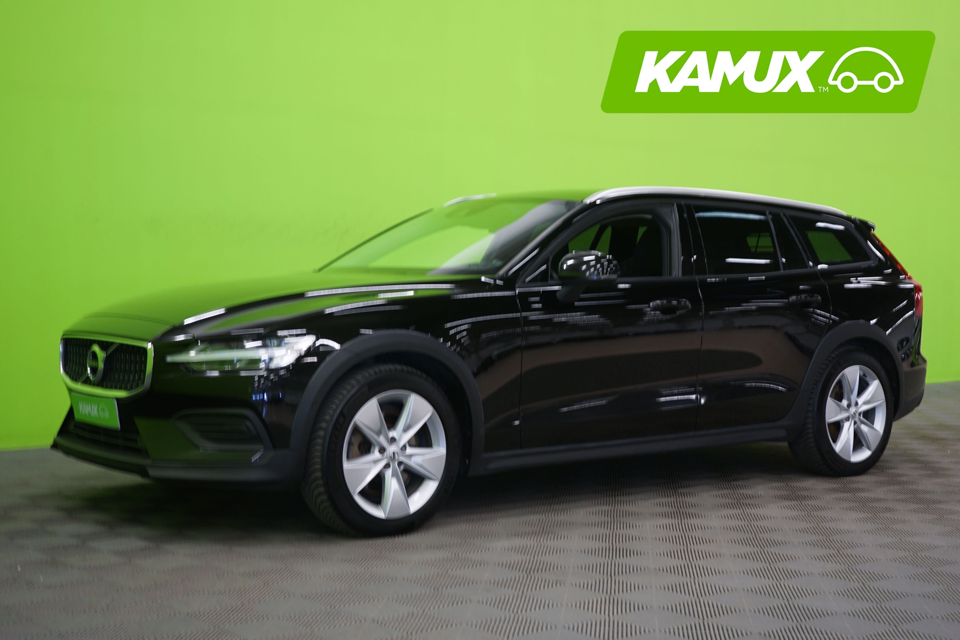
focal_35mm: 49
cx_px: 480
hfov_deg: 40.3
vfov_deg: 27.5
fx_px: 1307
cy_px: 320
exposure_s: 1/8
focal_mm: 49
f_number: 4.5
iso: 400
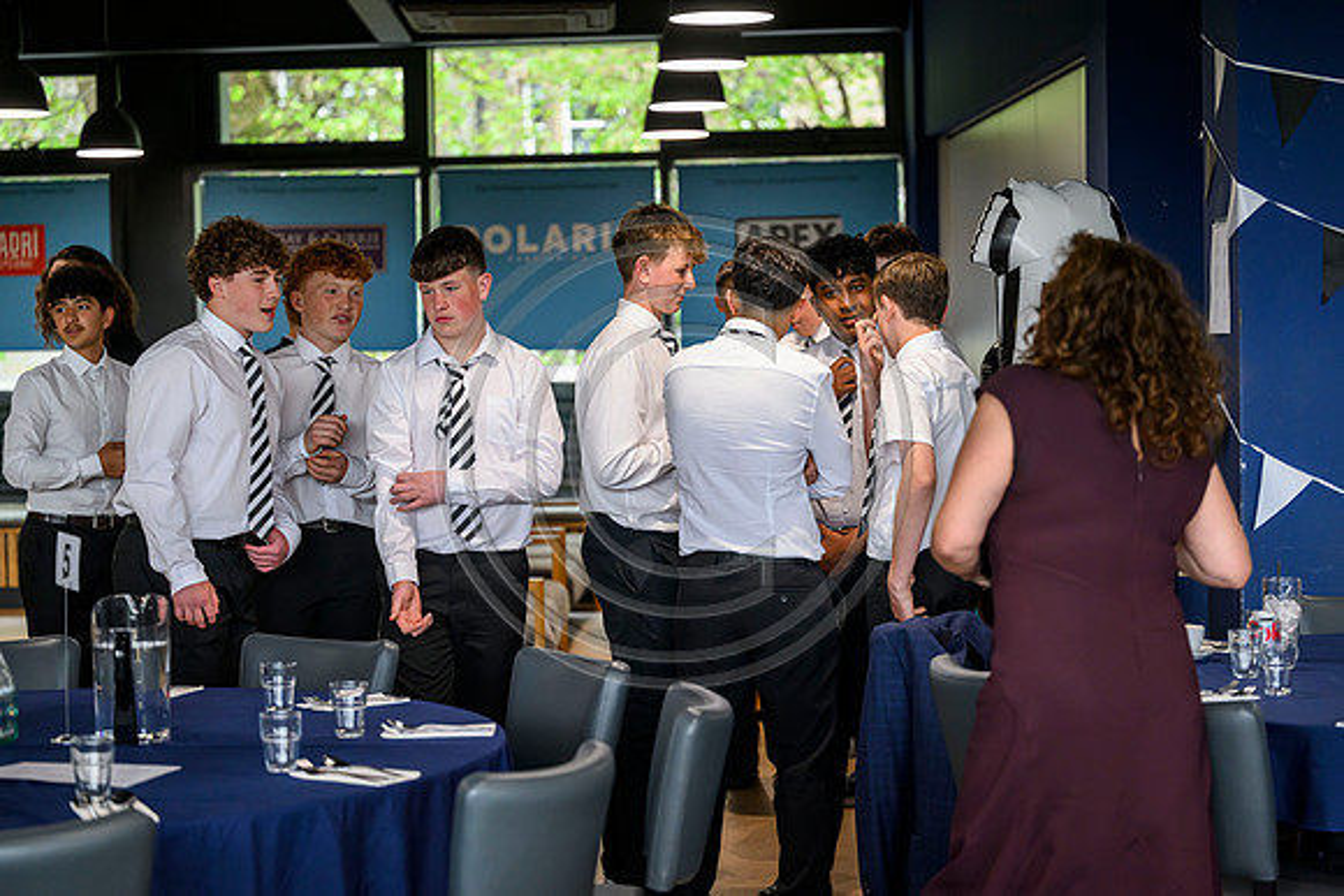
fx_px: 2875
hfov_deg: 26.3
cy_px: 448
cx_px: 672
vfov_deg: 17.7
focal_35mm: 77
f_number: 2.8
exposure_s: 1/400
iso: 1600
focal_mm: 77
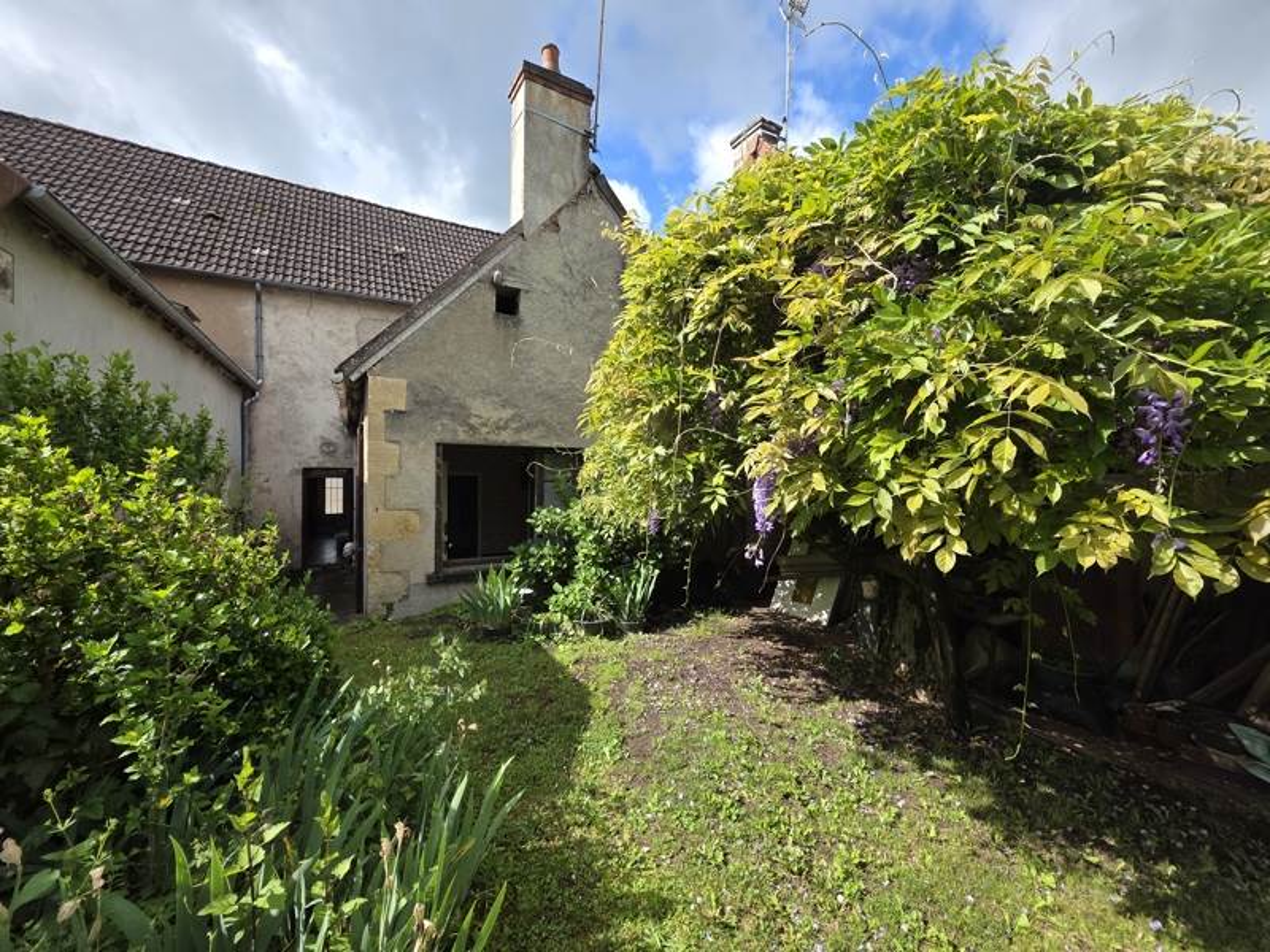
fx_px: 477
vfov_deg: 89.9
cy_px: 476
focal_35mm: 13
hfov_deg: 106.2
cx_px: 635
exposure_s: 1/1087
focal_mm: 2.2
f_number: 1.9
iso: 40
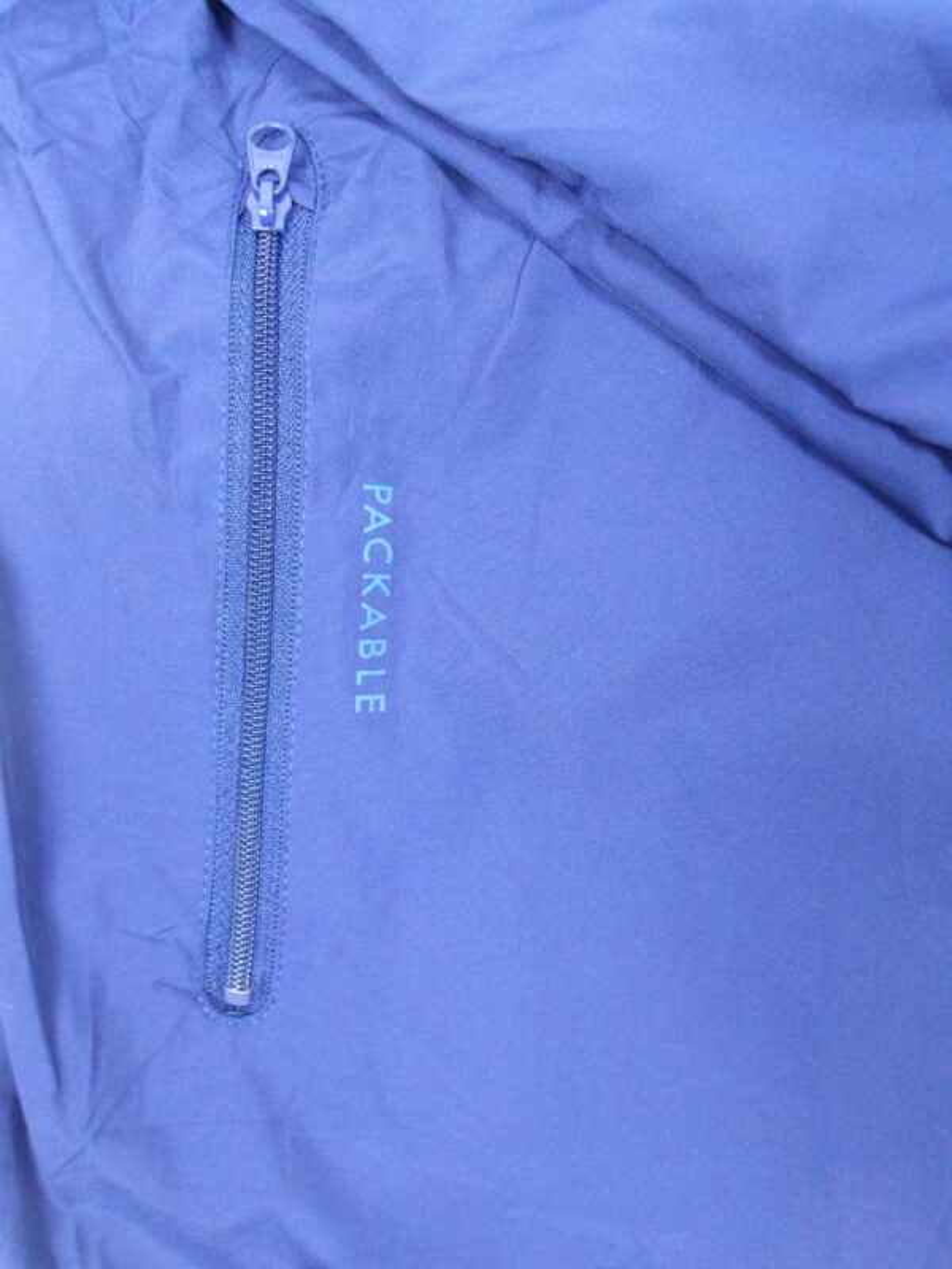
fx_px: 990
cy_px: 634
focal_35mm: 27
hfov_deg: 51.4
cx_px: 476
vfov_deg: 65.3
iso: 719
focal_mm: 4.9
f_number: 3
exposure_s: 1/60
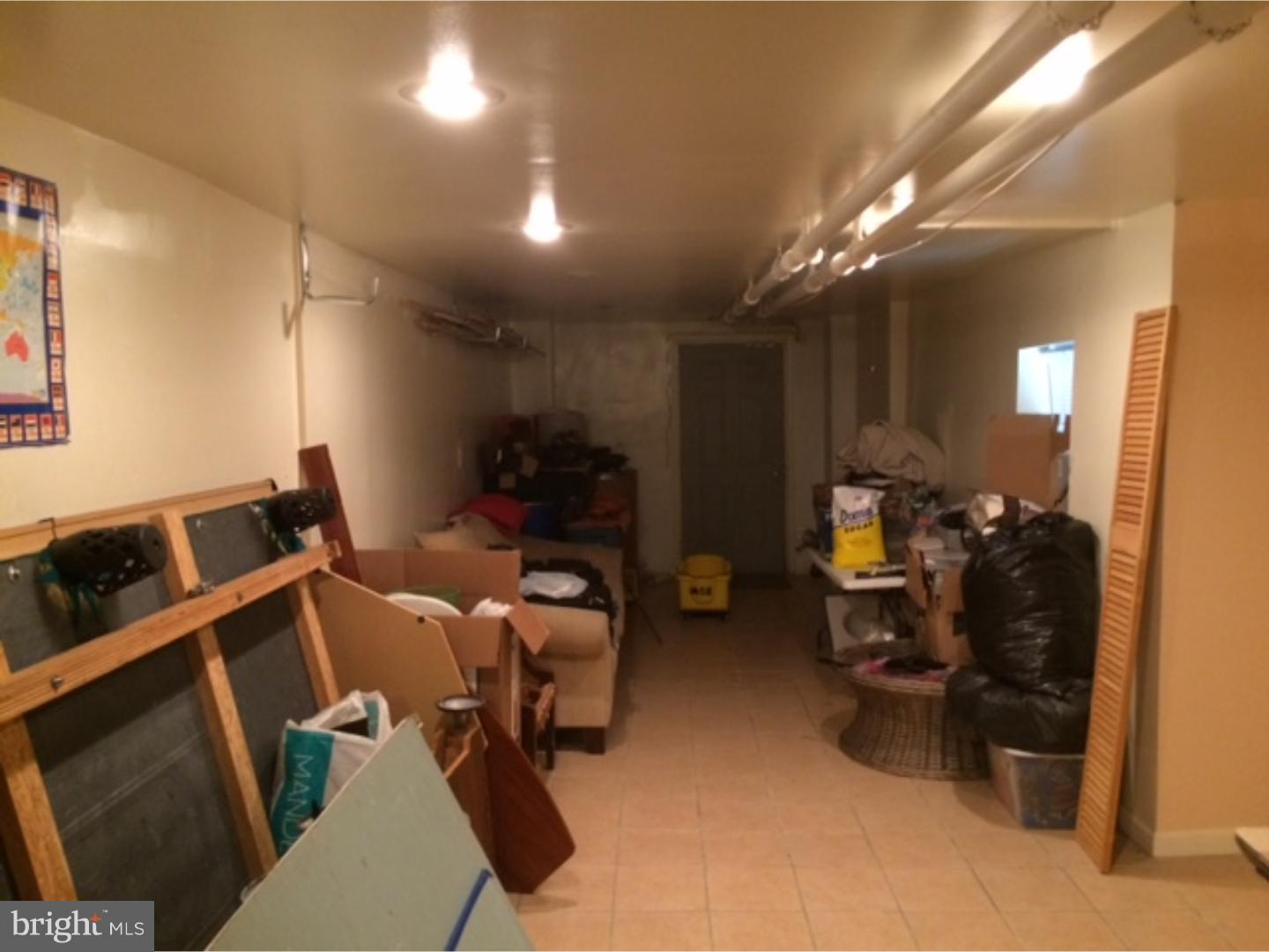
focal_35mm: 29
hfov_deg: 61.7
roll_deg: -1.2
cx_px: 634
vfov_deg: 48.2
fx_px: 1063
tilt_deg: -4.7
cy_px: 476
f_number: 2.2
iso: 250
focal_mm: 4.15
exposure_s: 1/15
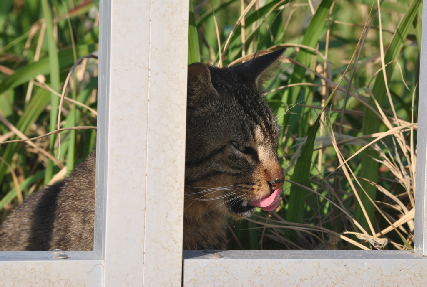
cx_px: 214
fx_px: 1693
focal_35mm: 142
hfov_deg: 14.4
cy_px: 144
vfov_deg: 9.7
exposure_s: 1/250
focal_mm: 95
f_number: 10
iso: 180
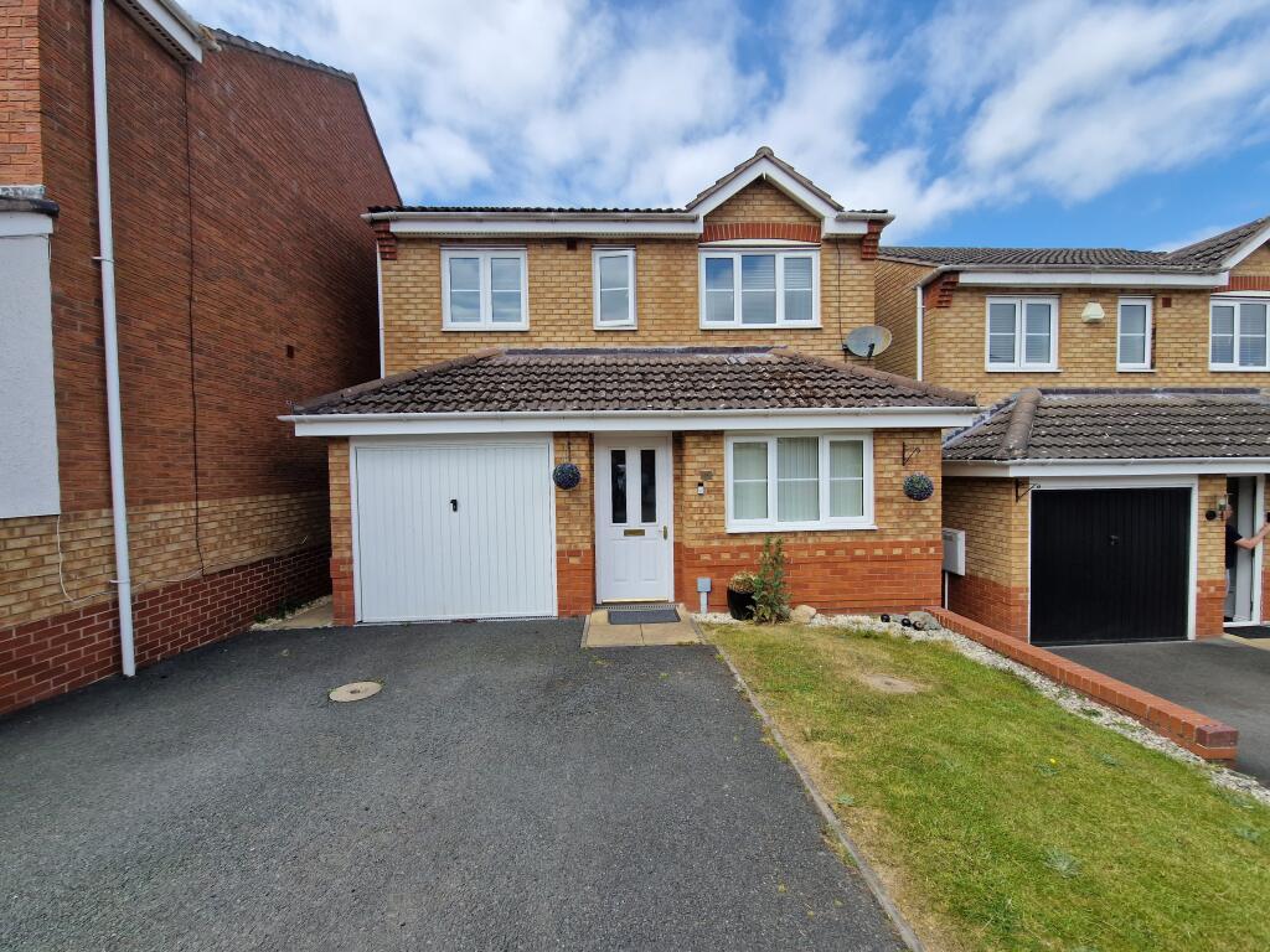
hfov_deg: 106.2
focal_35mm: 13
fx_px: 477
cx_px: 635
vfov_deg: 89.9
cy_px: 476
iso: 50
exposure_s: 1/1648
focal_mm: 2.2
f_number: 2.2
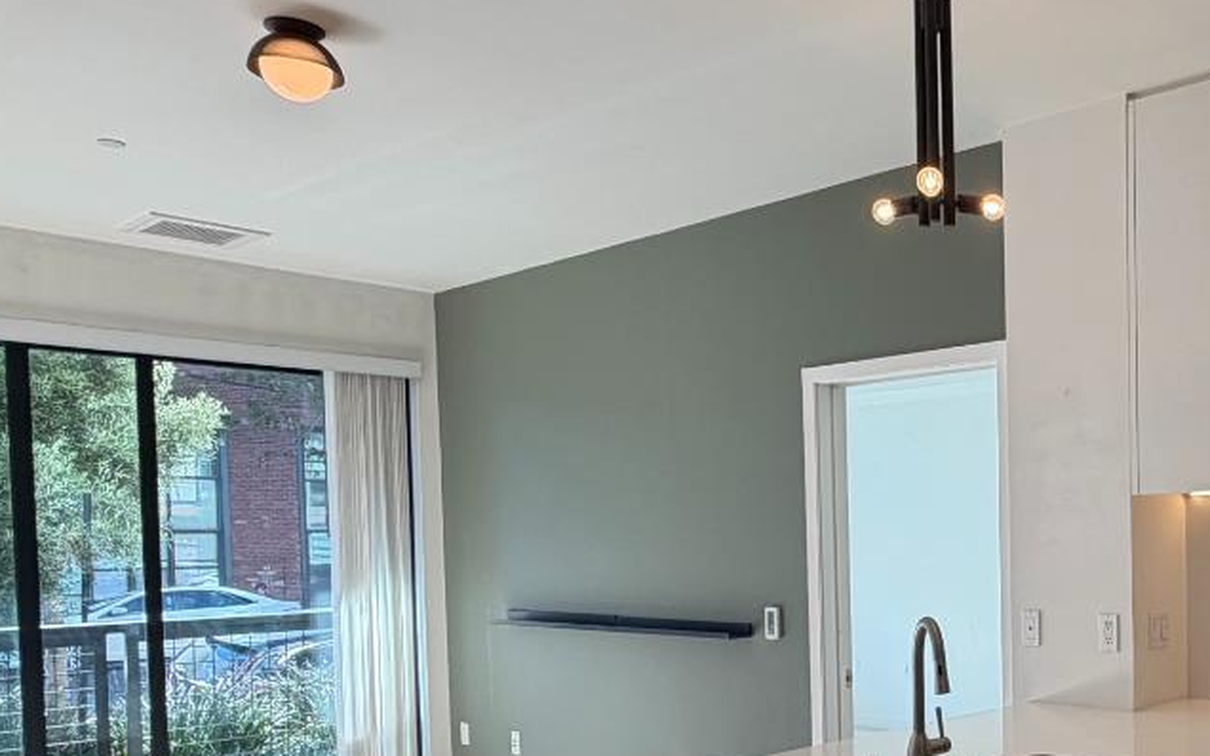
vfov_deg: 35.4
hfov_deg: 49.8
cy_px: 574
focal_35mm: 35
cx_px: 1067
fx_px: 1154
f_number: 2.2
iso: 64
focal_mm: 2.22
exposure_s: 1/120
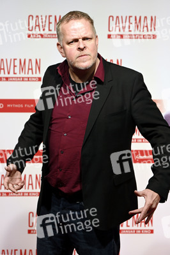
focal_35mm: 97
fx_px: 688
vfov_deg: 21.0
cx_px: 85
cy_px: 128
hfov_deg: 14.1
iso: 1250
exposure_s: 1/200
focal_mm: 97
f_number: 6.3
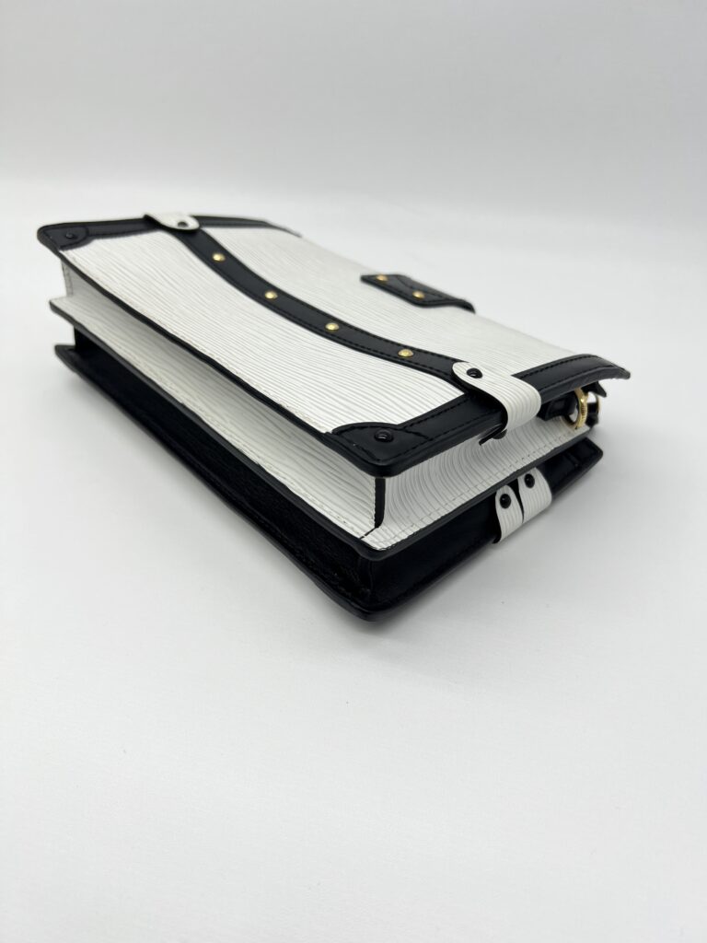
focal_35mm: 26
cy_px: 472
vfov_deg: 67.3
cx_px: 354
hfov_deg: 53.1
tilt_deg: -39.8
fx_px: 708
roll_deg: +0.6
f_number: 1.5
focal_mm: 5.7
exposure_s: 1/229
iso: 40
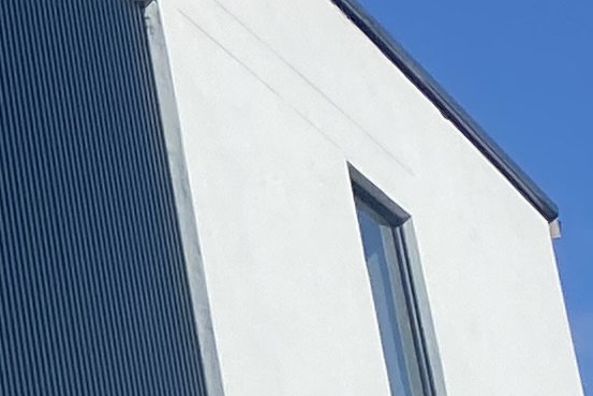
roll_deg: +0.6
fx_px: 3246
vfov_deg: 7.0
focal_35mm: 197
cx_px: -977
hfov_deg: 9.1
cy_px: 298
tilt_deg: +22.4
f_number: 1.8
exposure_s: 1/6061
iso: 32
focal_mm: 4.25
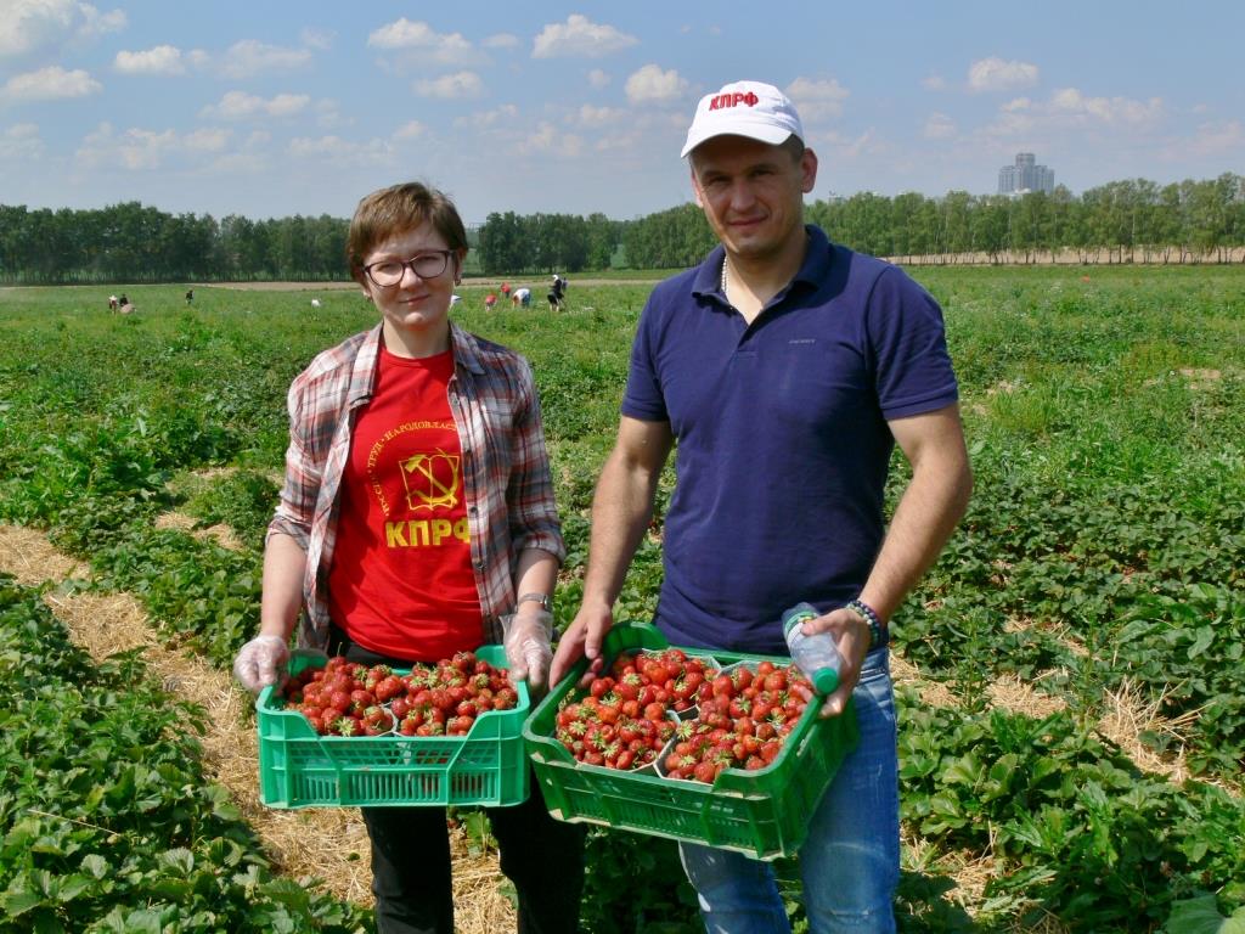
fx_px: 1259
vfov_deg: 40.7
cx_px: 622
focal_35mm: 35
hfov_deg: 52.6
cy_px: 467
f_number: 6.3
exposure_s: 1/400
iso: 80
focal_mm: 7.4
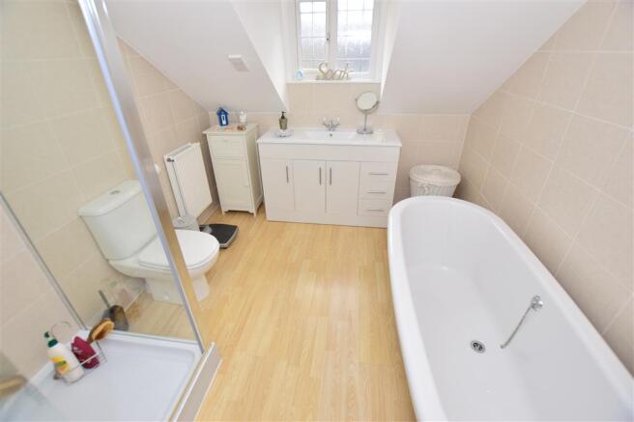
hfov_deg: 100.4
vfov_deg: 77.3
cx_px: 317
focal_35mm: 15
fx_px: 264
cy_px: 211
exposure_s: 1/60
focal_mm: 10
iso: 200
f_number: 5
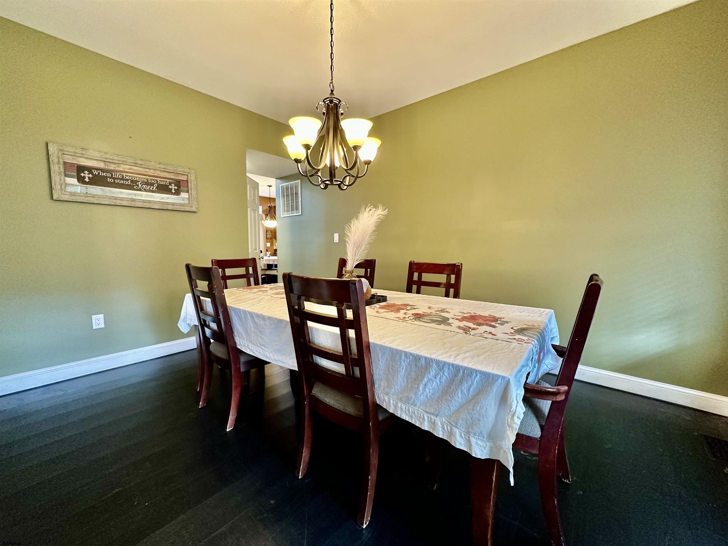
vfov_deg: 85.7
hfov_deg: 102.1
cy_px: 273
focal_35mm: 14
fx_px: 294
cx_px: 364
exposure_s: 1/60
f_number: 2.2
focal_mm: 2.22
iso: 400
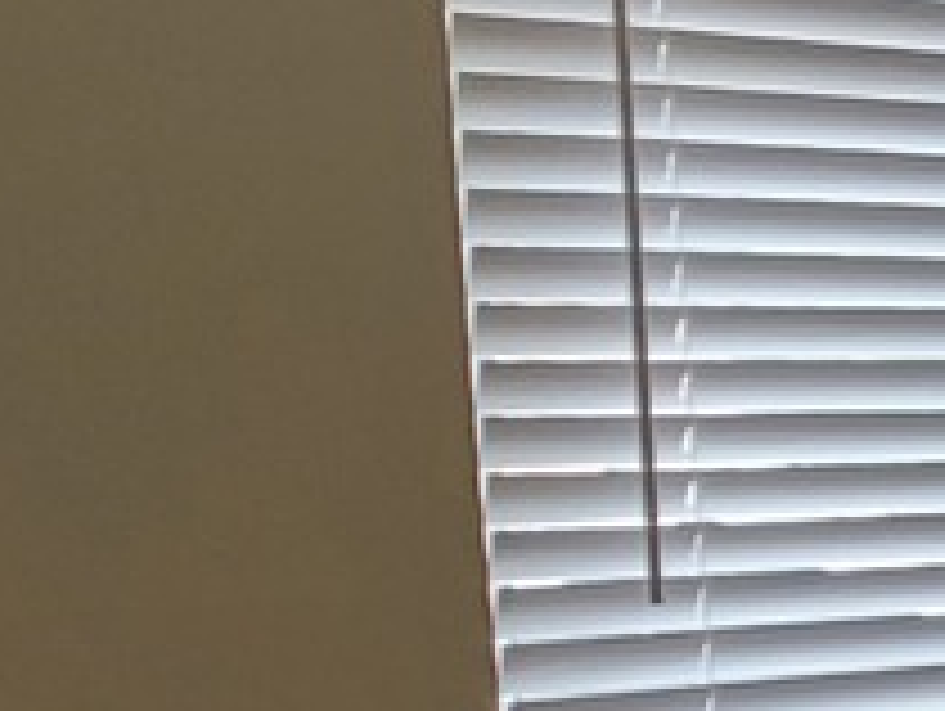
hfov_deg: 11.9
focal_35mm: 89
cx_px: 2758
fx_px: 2432
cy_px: 698
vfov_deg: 16.3
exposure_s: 1/60
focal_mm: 2.2
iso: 80
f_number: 2.2
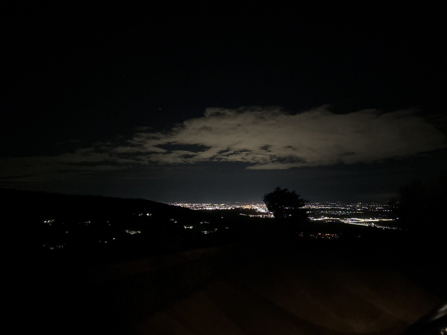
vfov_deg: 56.8
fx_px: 310
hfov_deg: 71.6
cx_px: 224
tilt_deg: +6.5
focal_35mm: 24
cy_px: 168
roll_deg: -0.1
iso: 12500
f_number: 1.78
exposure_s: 1/15
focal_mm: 6.76
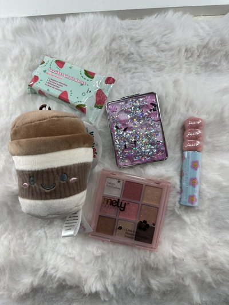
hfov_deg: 56.8
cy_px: 152
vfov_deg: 71.6
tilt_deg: -86.9
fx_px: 212
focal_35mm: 24
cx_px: 114
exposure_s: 1/172
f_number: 1.78
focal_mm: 6.86
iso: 64
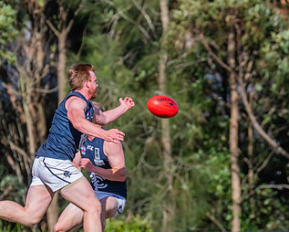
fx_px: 7189
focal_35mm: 840
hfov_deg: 2.3
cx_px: 100
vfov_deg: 1.8
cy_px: 182
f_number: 9
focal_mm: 380
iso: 800
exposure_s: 1/2000
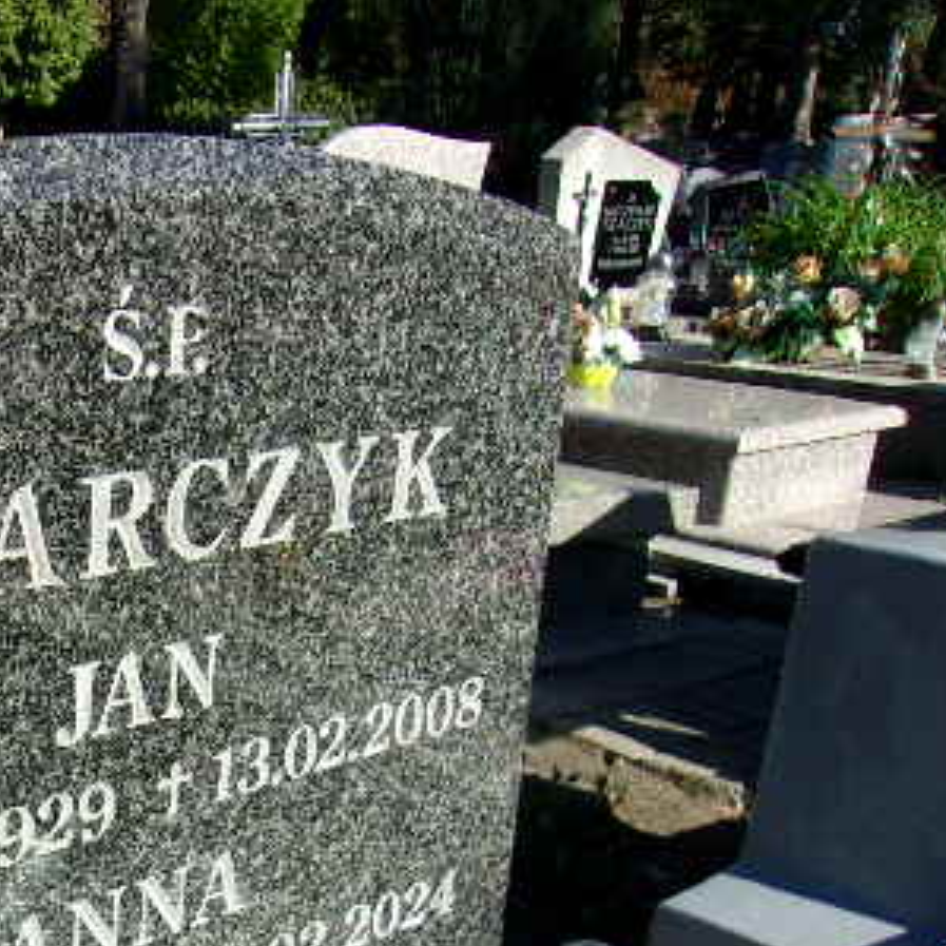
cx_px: -25
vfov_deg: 32.5
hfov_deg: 30.7
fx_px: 1577
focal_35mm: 51
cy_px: 756
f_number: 10.4
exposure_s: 1/75
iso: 80
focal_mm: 4.9
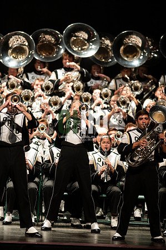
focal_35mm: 300
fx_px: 2080
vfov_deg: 6.9
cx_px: 83
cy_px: 125
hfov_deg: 4.6
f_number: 2.8
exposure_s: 1/500
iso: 3200
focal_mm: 300
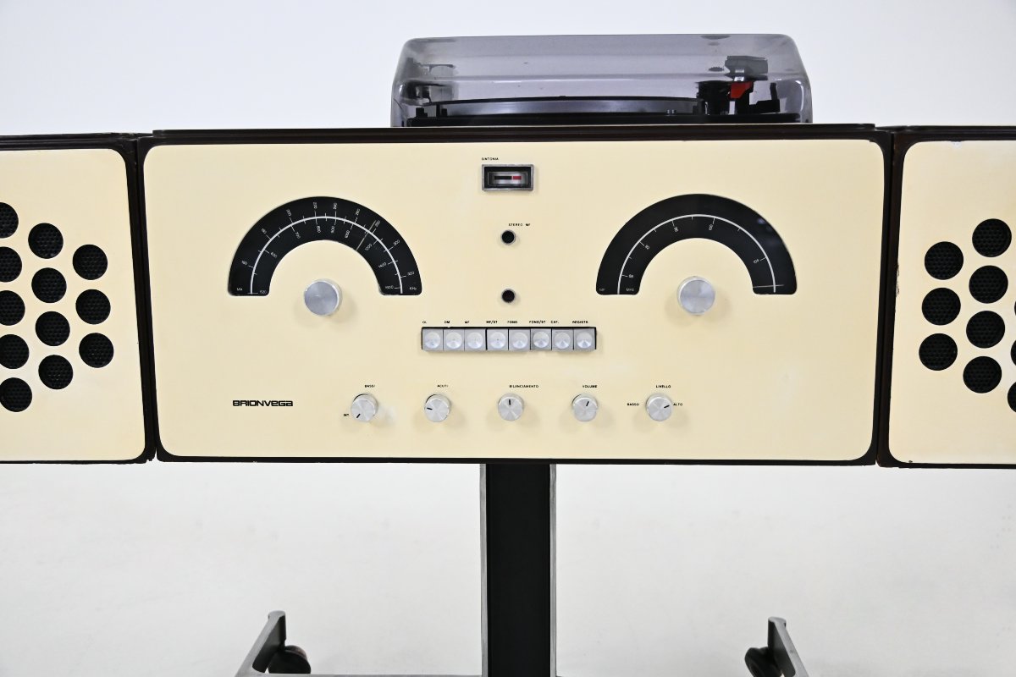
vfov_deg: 34.8
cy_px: 338
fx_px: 1079
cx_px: 508
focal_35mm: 38
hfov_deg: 50.4
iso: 1600
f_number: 3.8
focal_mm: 25.5
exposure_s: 1/125
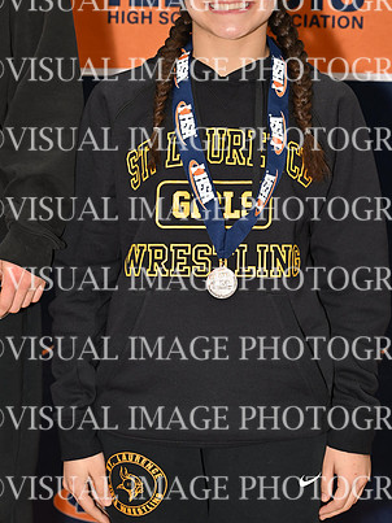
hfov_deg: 15.2
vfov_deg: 20.2
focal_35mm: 97
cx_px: 230
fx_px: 1465
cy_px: 174
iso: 800
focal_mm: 70
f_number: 5.6
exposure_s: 1/160
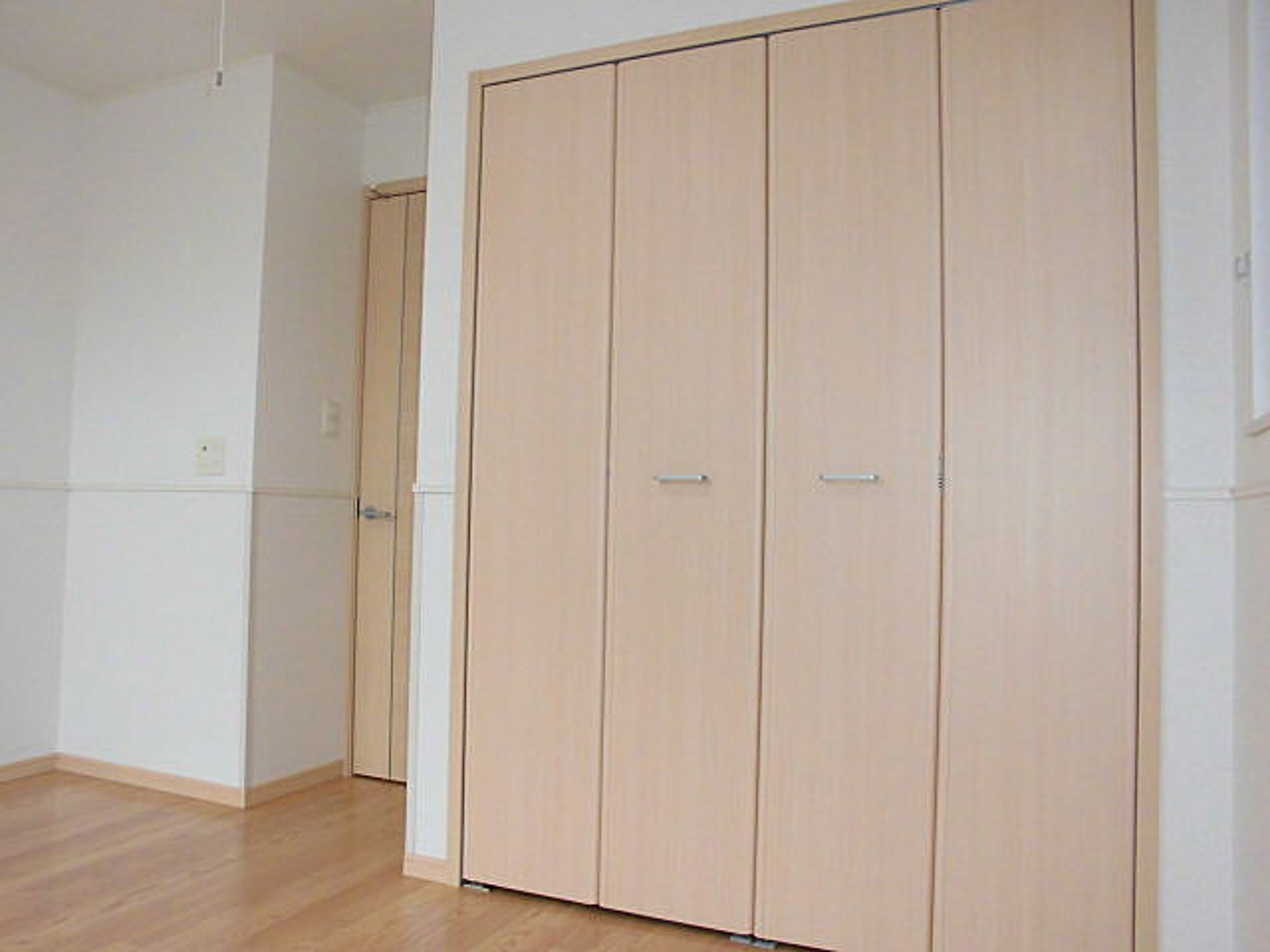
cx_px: 635
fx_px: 954
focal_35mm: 26
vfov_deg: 53.1
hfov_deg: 67.3
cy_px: 476
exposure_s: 1/60
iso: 100
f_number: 3.5
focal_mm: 4.6
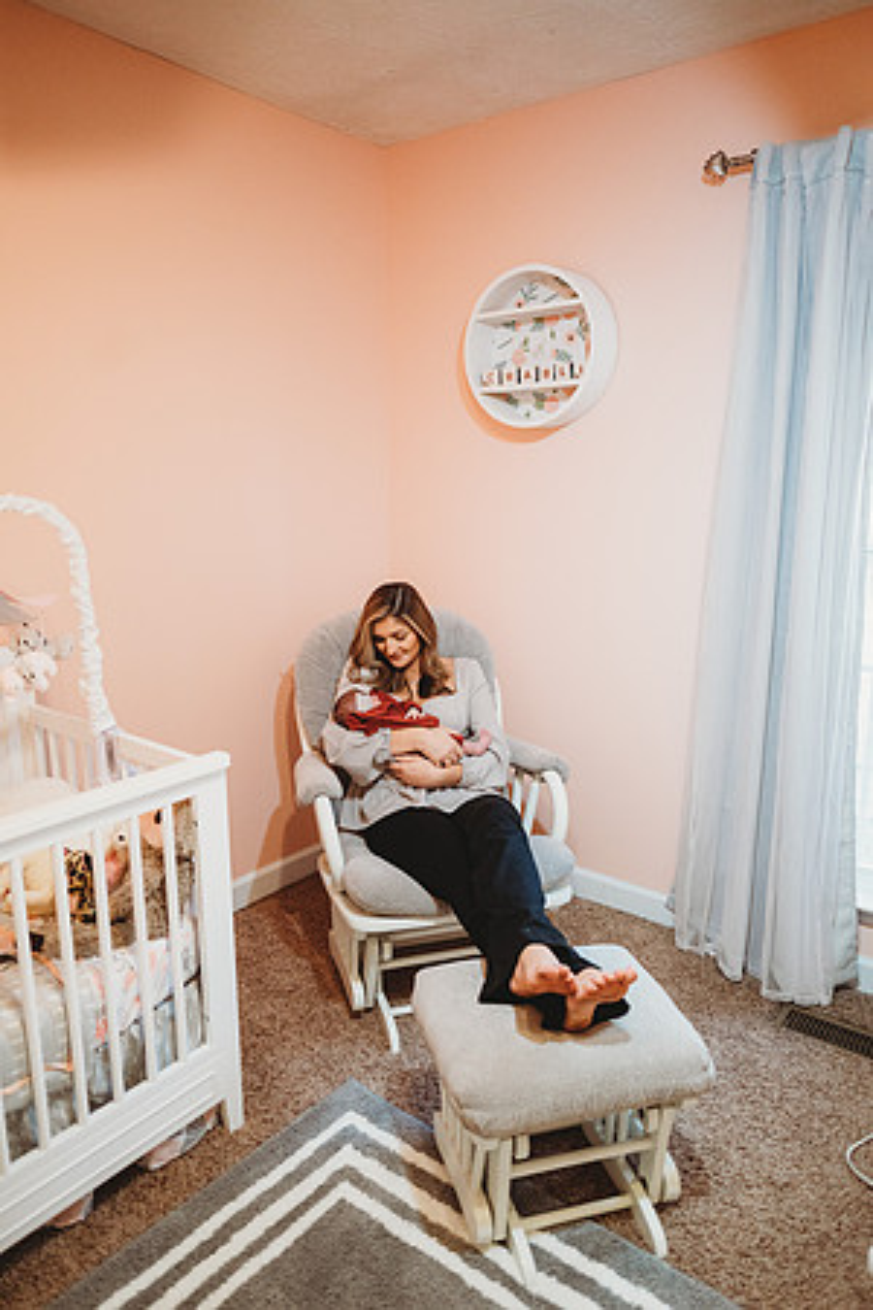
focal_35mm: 24
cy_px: 655
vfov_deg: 73.7
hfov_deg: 53.1
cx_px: 436
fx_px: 873
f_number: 1.8
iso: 1600
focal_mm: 24
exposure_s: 1/160
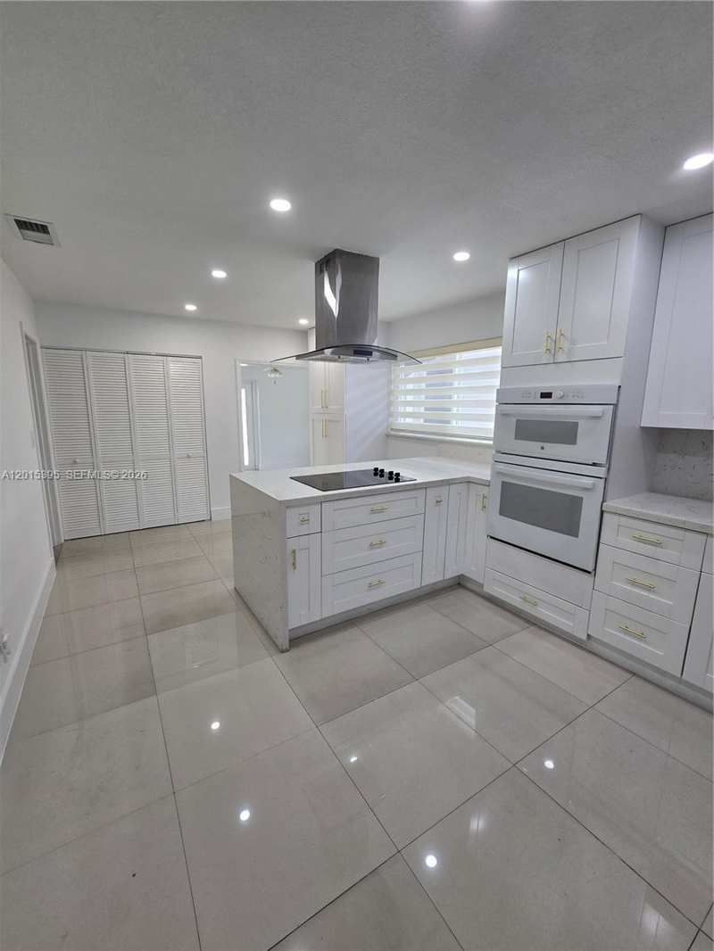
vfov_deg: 106.2
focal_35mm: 13
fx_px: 357
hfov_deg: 89.9
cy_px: 476
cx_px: 357
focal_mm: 2.2
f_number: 2.2
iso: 80
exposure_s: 1/60
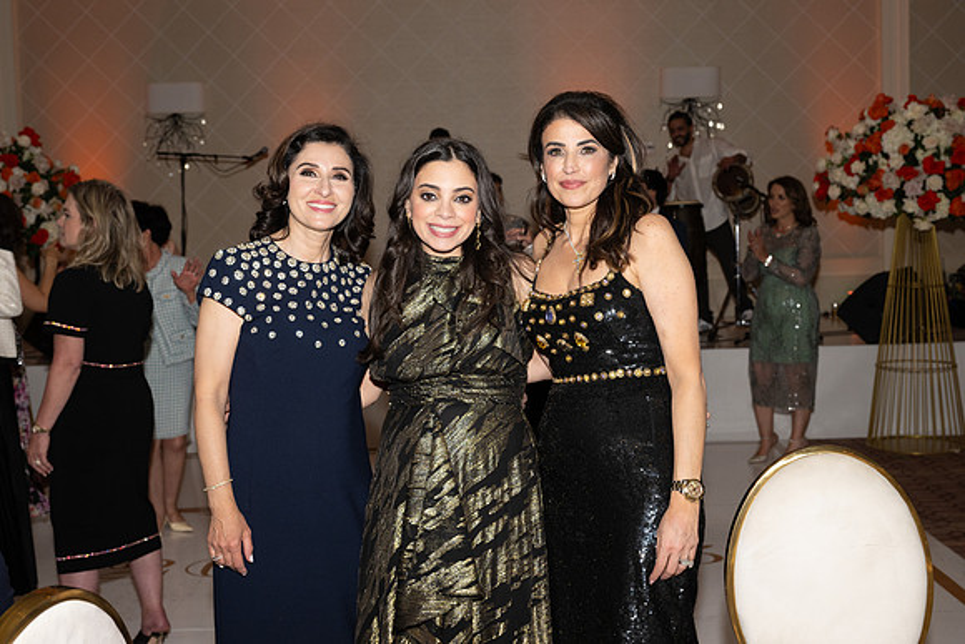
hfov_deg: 44.5
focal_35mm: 44
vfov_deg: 30.5
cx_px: 482
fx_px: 1180
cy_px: 322
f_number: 5.6
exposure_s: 1/100
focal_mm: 44
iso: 800
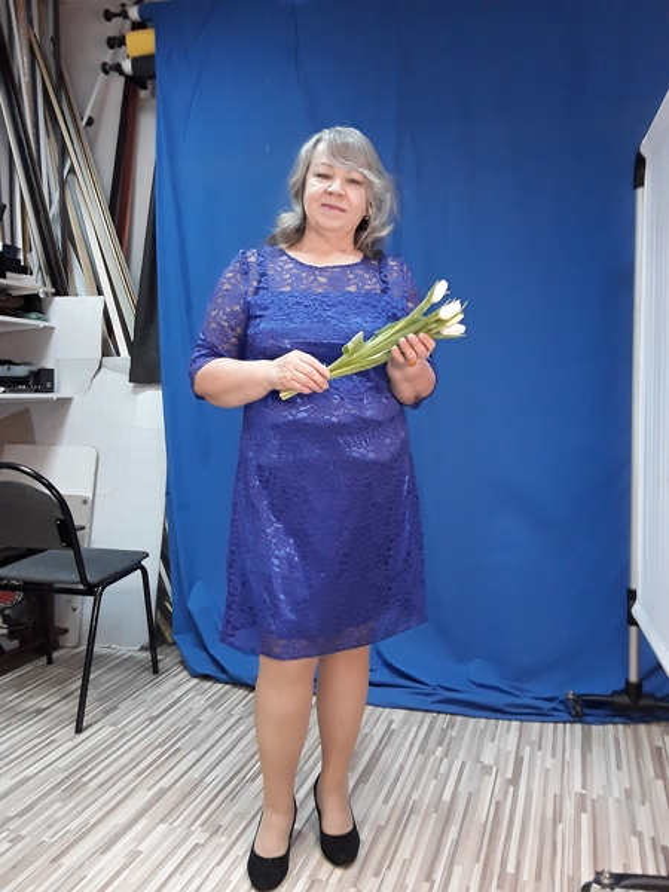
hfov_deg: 51.4
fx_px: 696
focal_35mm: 27
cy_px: 446
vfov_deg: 65.3
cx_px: 334
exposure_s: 1/33
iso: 200
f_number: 1.9
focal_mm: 2.91
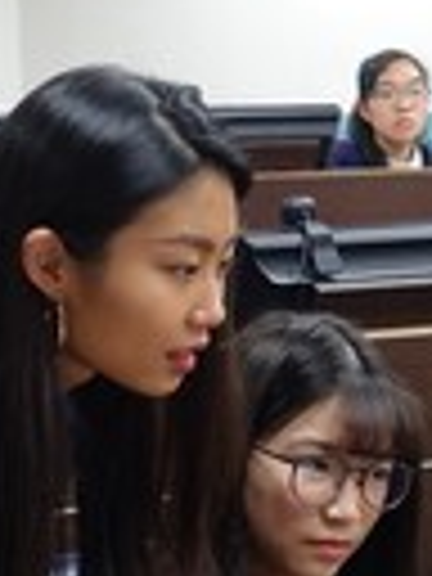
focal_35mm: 96
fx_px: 1597
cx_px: -4
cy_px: 538
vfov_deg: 20.0
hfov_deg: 15.1
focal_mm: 11.81
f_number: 2.8
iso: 400
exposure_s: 1/40
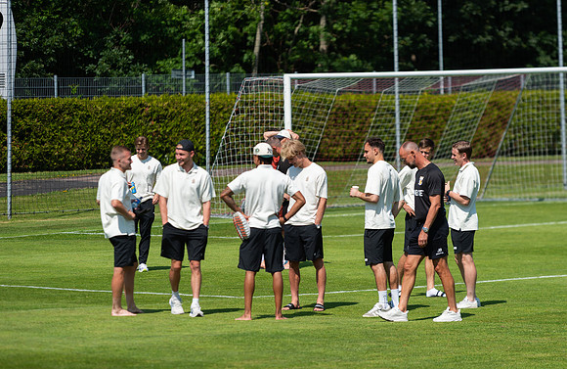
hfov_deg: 8.9
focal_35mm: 233
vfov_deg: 5.8
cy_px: 218
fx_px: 3636
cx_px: 327
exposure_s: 1/2500
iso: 125
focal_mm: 200
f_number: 3.2
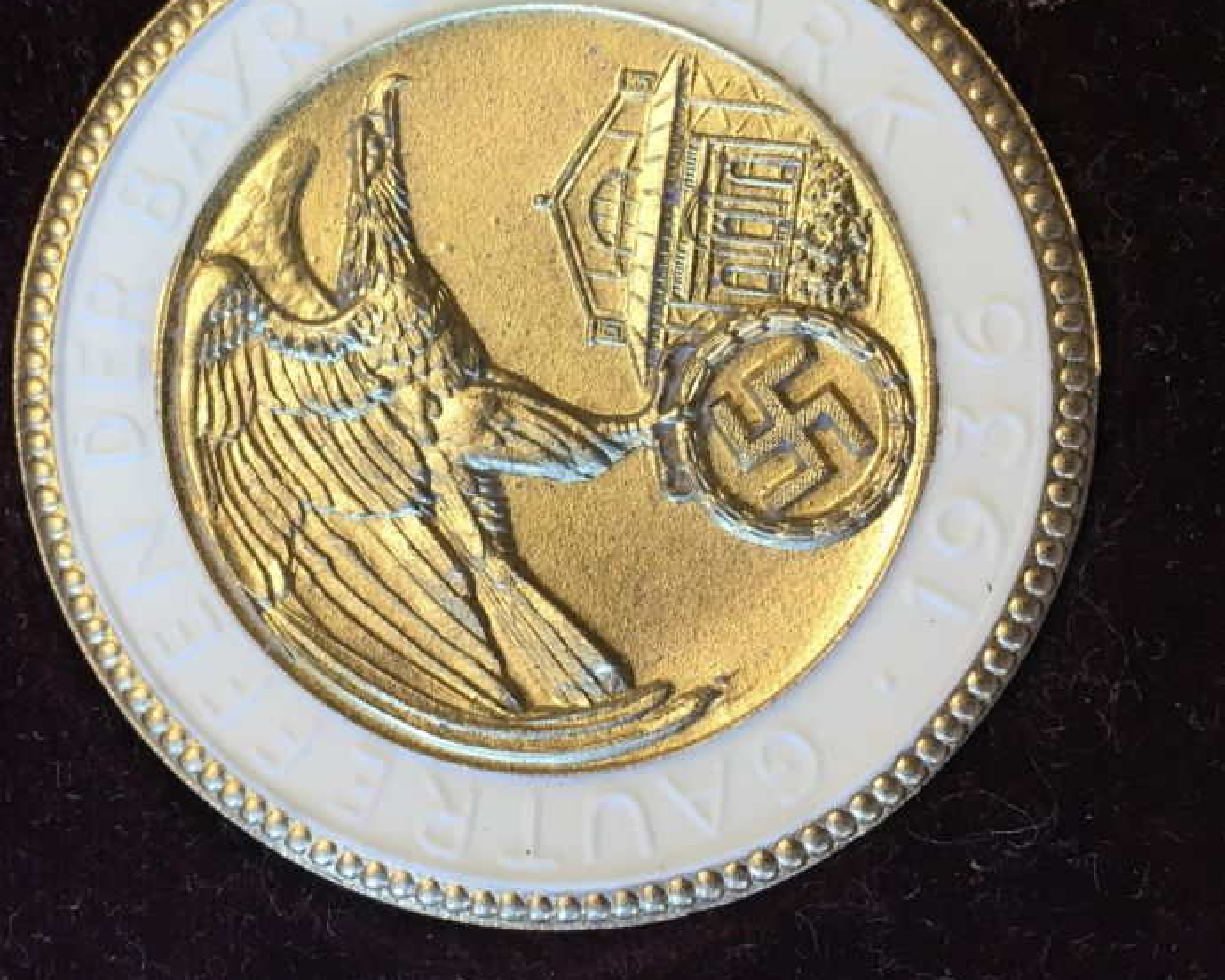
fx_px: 1486
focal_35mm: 41
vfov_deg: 36.1
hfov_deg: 44.5
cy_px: 332
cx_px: 476
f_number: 2.2
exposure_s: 1/30
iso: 40
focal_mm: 4.15
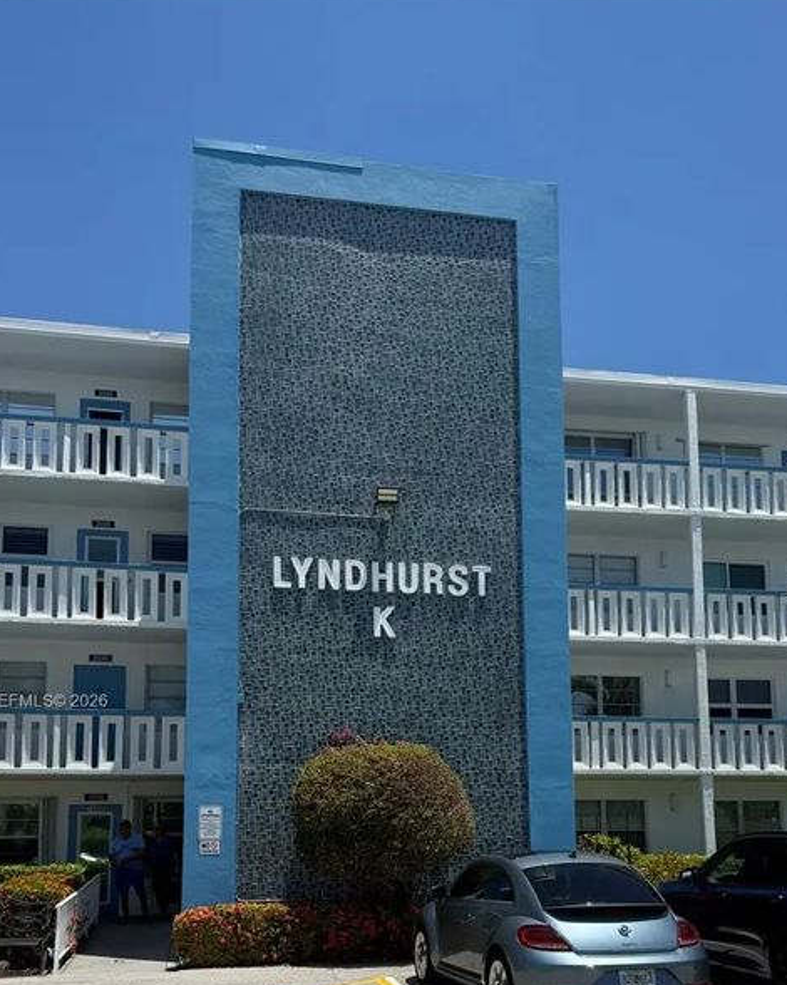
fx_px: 990
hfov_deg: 43.3
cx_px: 424
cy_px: 703
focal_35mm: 34
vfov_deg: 51.2
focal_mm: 6.76
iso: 80
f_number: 1.78
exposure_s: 1/5714
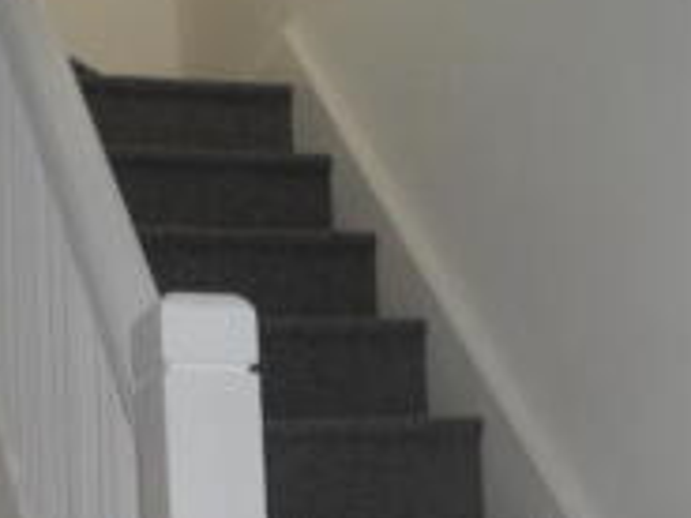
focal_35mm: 76
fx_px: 1517
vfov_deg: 17.5
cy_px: 764
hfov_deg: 25.6
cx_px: 299
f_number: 3.2
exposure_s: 1/30
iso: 100
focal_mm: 4
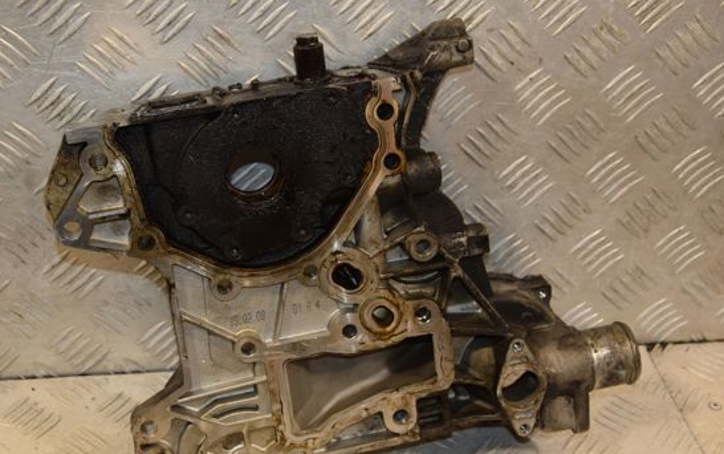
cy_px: 254
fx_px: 1343
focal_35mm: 68
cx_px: 328
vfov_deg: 19.2
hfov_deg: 30.2
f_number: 5
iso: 800
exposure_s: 1/200
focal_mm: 38
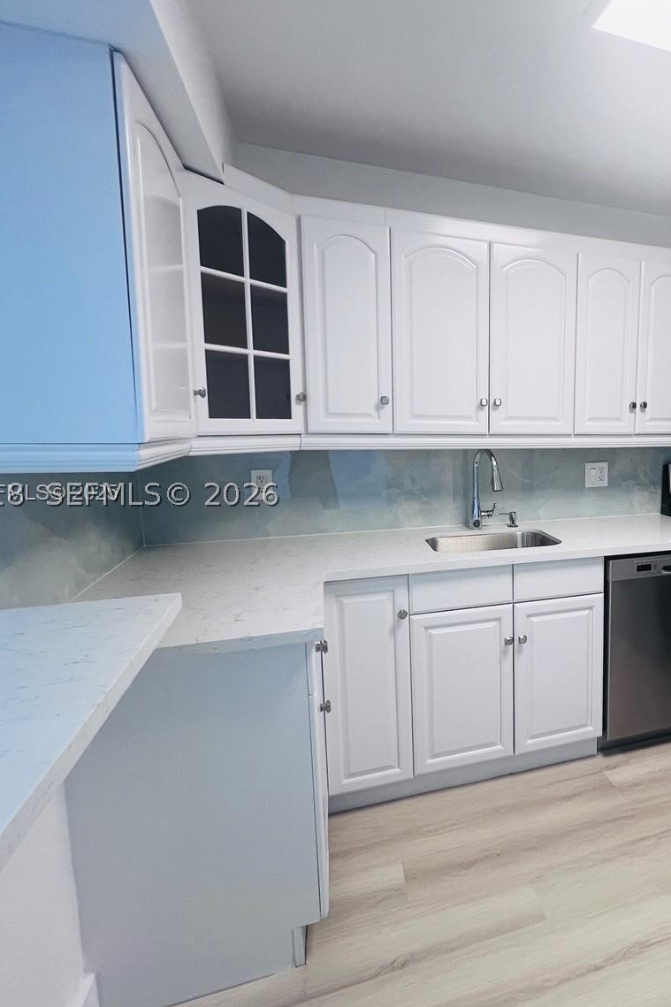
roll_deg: -0.8
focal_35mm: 19
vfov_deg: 86.9
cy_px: 494
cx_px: 550
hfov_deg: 58.8
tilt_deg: -7.9
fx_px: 531
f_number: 1.8
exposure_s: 1/120
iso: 160
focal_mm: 1.57
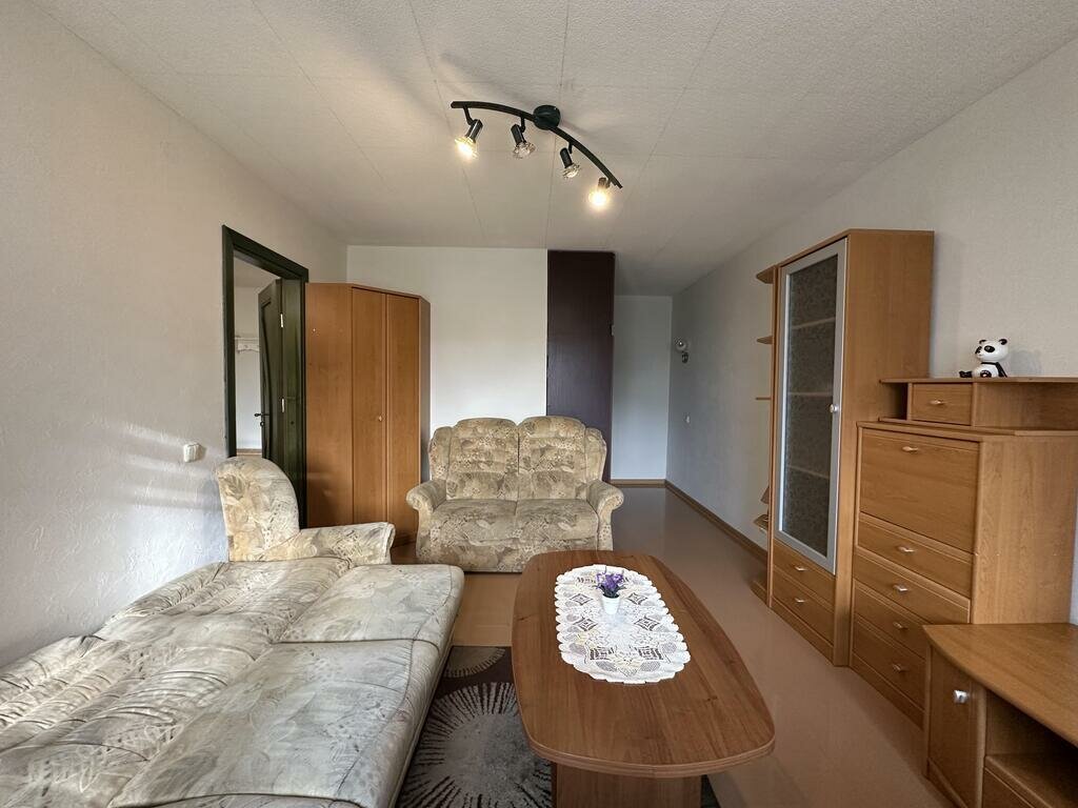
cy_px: 404
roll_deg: -1.5
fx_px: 436
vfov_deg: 85.7
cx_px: 539
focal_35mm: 14
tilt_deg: -2.5
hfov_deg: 102.1
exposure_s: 1/100
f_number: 2.2
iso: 320
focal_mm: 2.22
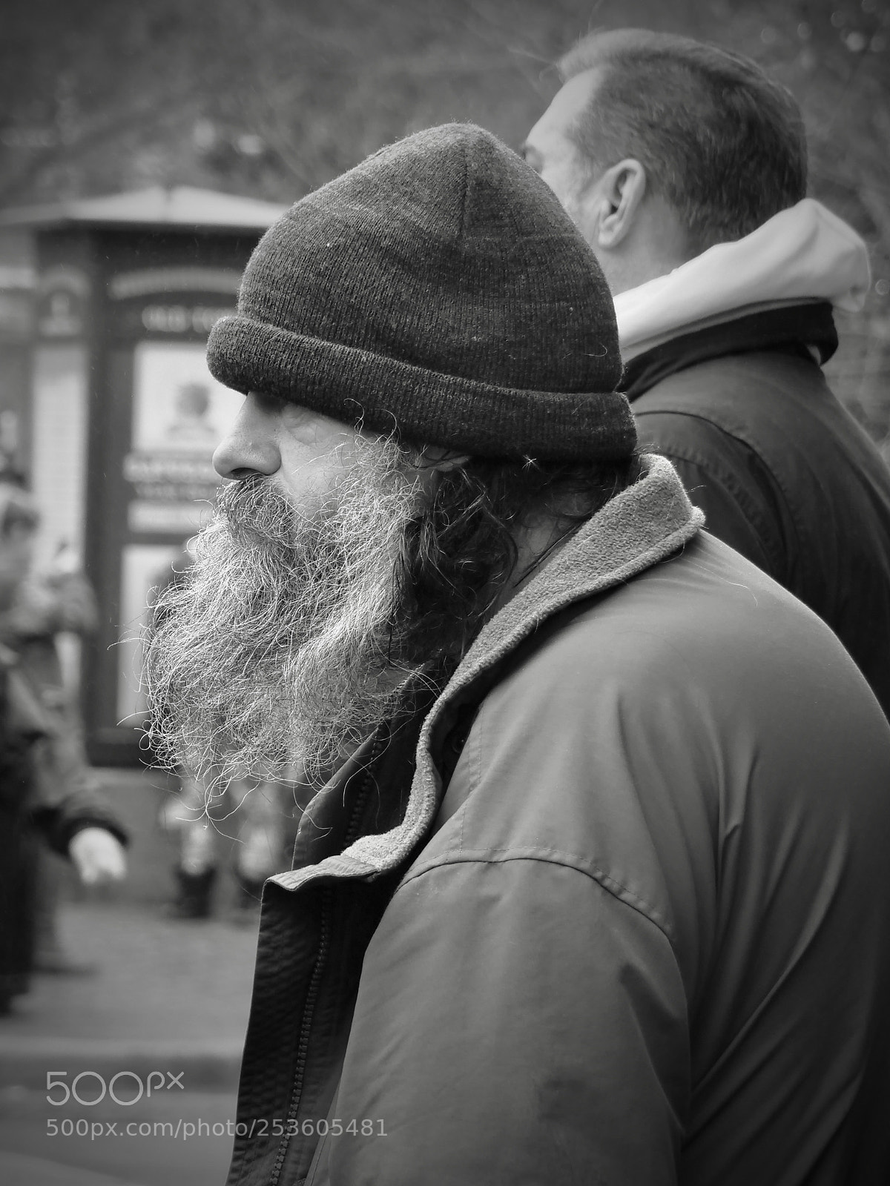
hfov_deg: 11.1
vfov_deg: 14.7
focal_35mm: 134
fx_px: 4594
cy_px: 593
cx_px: 445
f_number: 5.5
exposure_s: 1/100
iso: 400
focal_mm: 67
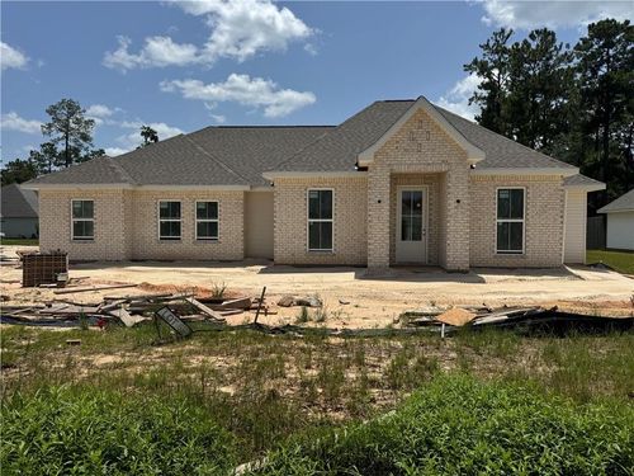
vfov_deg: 56.8
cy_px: 238
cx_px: 317
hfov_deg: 71.6
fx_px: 440
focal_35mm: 24
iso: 80
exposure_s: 1/7937
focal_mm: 6.76
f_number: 1.78
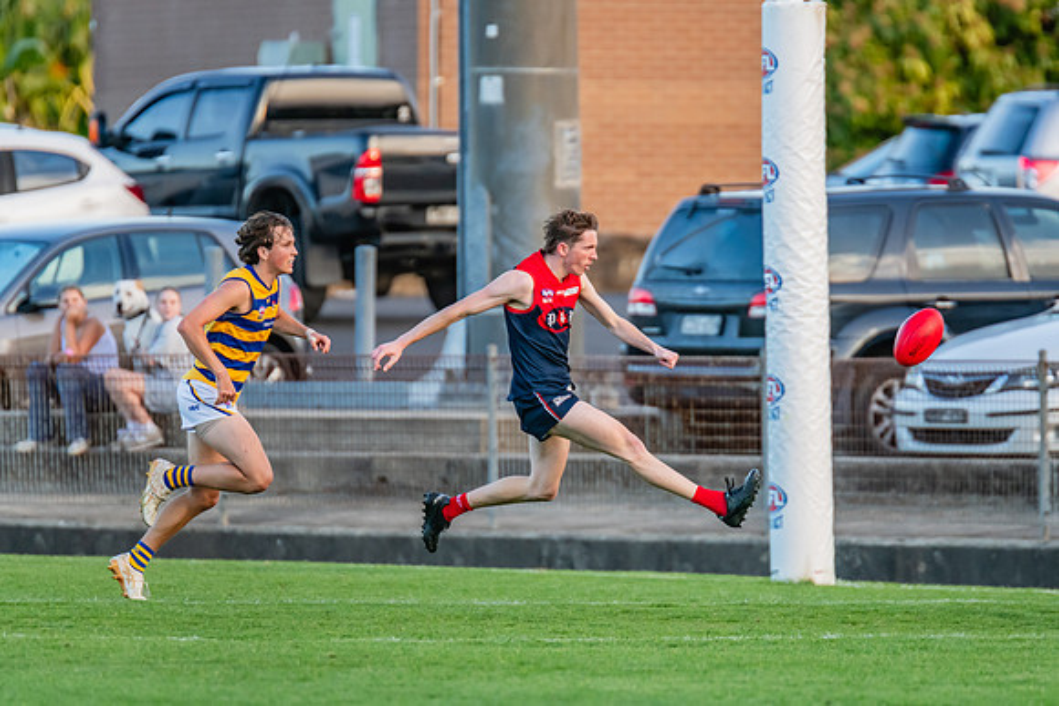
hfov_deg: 4.0
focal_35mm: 518
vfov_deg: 2.7
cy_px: 350
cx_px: 624
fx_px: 15239
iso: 1600
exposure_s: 1/1250
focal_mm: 420
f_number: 4
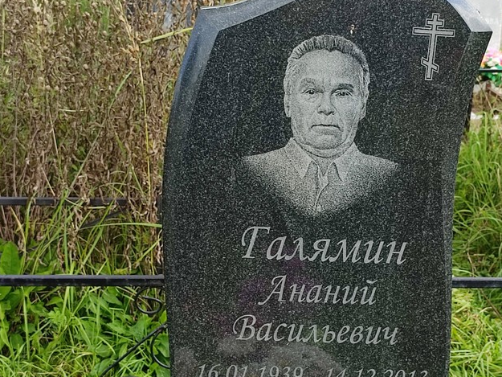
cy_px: 225
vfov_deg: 44.0
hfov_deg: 56.7
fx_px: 464
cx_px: 275
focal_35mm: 32
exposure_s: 1/185
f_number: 1.9
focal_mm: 6.04
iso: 50
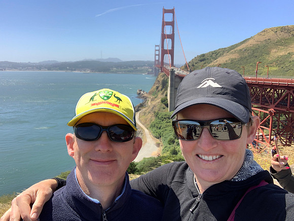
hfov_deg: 56.8
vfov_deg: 44.2
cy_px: 110
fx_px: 272
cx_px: 147
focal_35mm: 32
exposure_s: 1/283
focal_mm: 2.87
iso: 16
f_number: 2.2
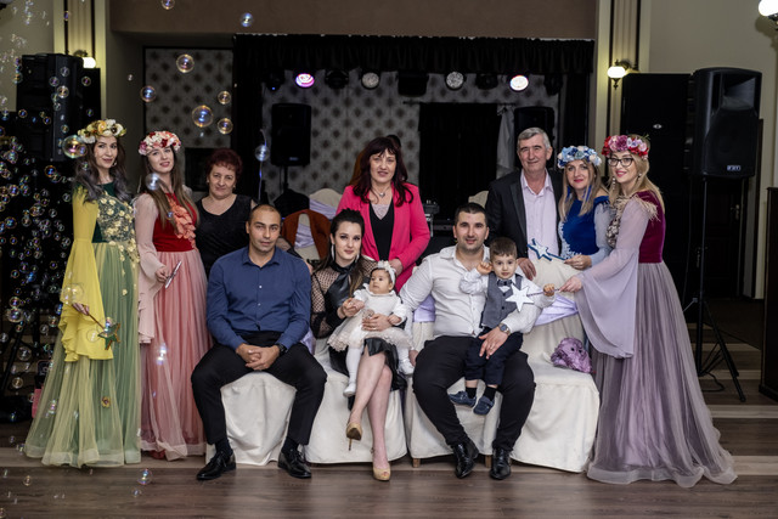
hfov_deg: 38.9
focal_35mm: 51
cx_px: 389
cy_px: 260
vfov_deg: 26.5
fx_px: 1102
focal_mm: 34.2
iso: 1000
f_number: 2.8
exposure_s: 1/160
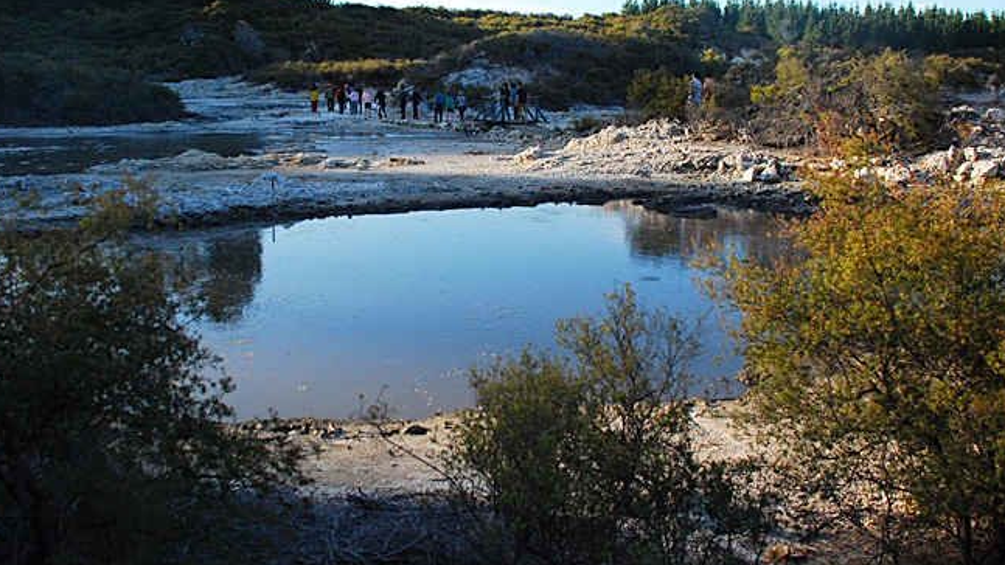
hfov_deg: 56.5
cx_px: 452
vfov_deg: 33.5
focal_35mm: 35
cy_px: 200
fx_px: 933
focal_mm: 18
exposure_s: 1/1250
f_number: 3.5
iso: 400
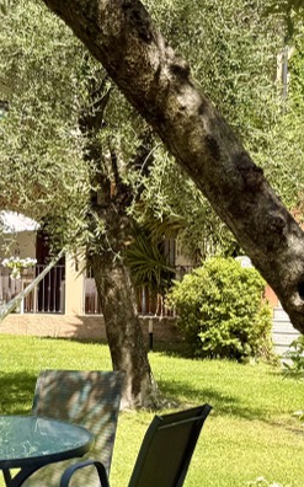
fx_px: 1195
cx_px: -27
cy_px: 230
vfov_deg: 23.1
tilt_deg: +4.9
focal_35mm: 90
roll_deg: -1.6
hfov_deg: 14.2
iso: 80
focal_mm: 6.76
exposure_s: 1/1770
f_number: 1.78
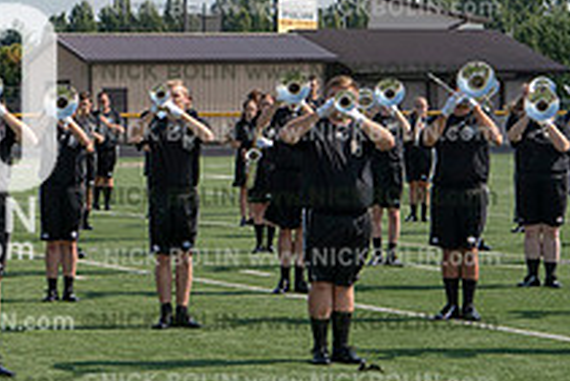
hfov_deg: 13.9
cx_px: -135
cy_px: 134
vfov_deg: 9.6
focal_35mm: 143
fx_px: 2266
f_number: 5.6
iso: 200
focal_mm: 52
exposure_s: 1/2000
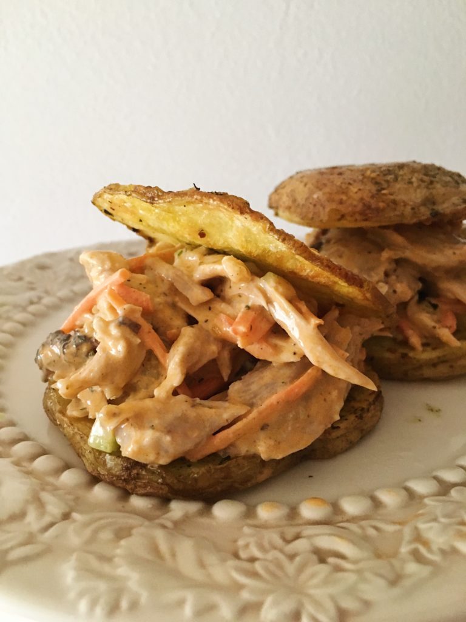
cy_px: 311
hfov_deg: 48.2
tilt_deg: -19.1
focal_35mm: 29
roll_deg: -0.2
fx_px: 521
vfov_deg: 61.7
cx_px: 233
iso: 200
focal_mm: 4.15
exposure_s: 1/20
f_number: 2.2
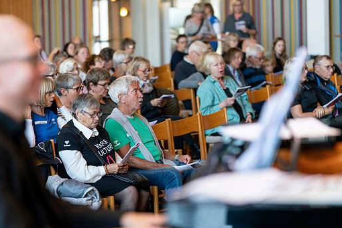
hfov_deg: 15.5
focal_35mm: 132
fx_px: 1254
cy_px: 128
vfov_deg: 10.4
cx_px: 150
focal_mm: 116
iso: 800
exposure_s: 1/250
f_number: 2.8
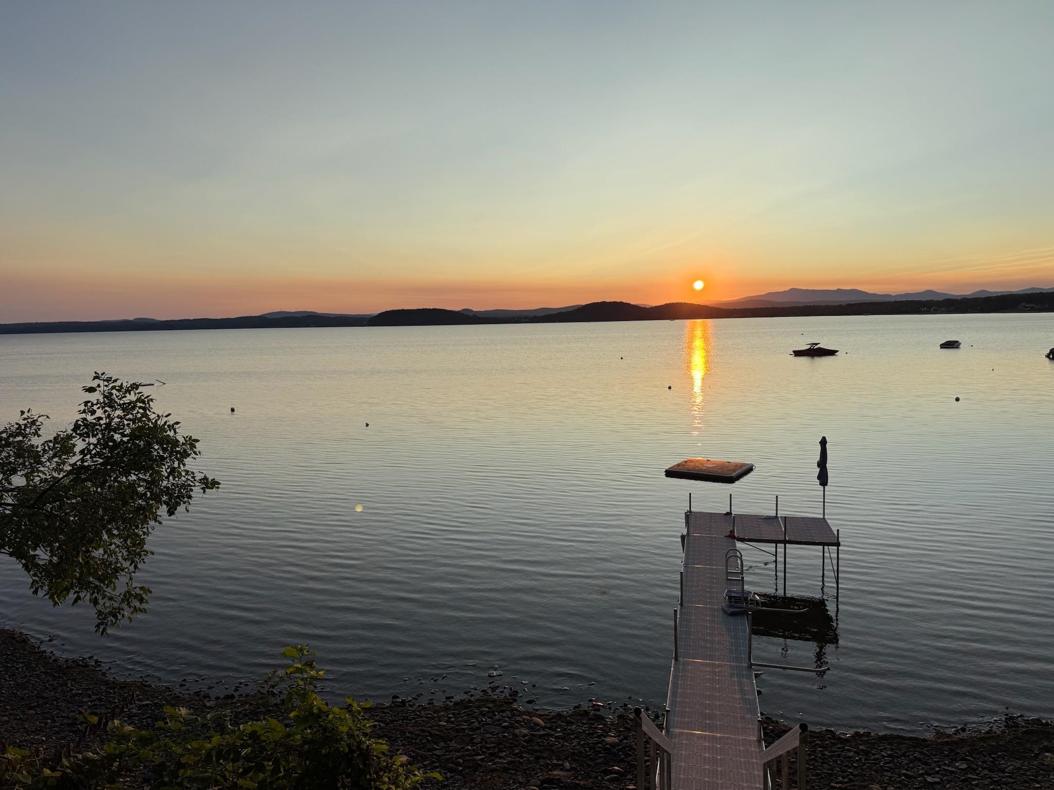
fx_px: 731
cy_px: 395
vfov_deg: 56.8
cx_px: 527
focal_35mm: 24
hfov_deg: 71.6
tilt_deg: -5.5
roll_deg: +1.4
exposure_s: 1/3584
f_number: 1.78
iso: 80
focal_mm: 6.76
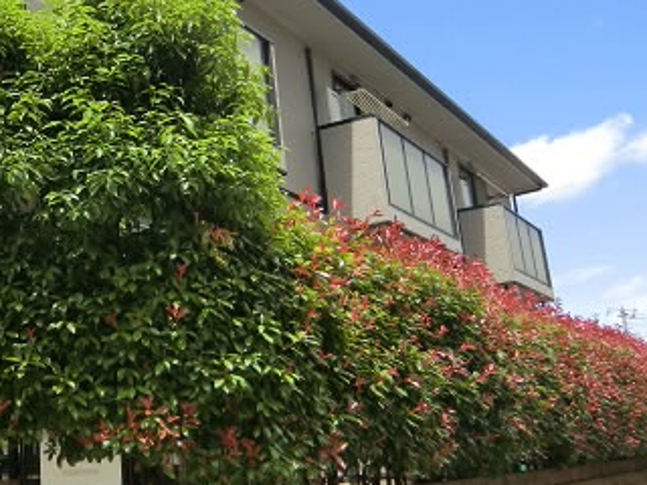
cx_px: 53
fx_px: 897
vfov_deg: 30.2
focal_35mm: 48
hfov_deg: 36.9
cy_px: 188
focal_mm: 4.3
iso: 64
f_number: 3.2
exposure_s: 1/500
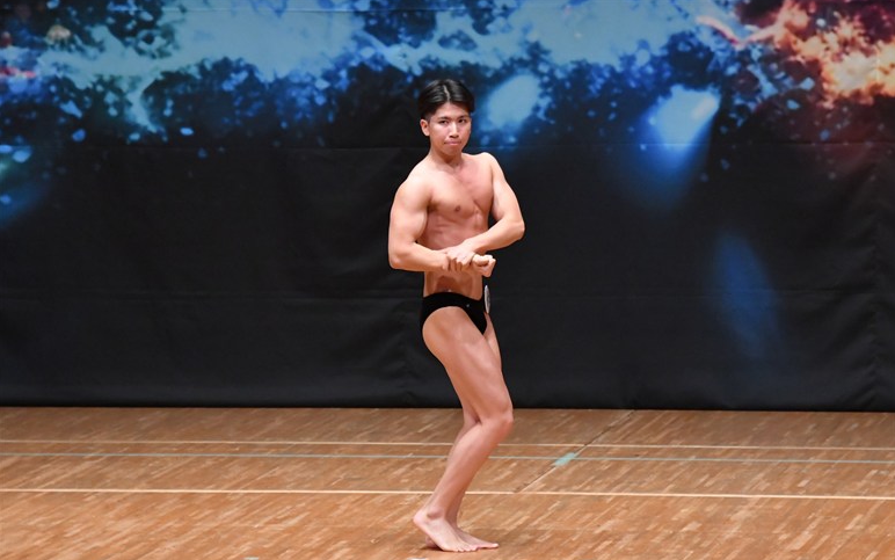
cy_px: 296
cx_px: 448
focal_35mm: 276
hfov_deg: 7.6
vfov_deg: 4.8
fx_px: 6734
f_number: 5.6
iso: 6400
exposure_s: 1/400
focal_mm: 180
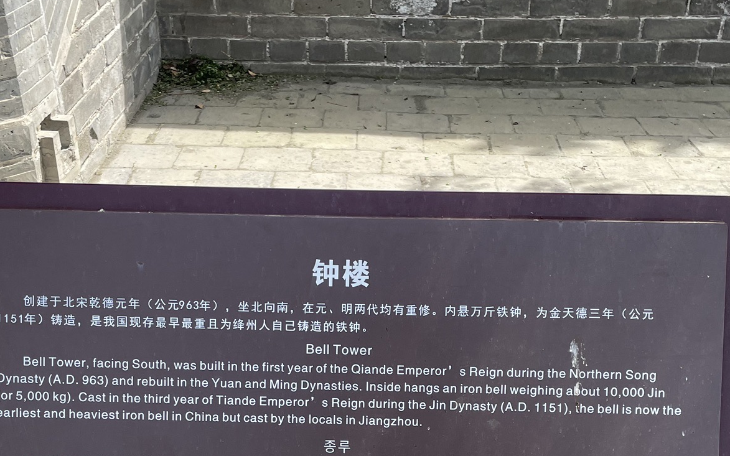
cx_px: 331
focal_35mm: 47
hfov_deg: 42.6
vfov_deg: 26.5
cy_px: 407
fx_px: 935
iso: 32
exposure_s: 1/703
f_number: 1.6
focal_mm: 4.2
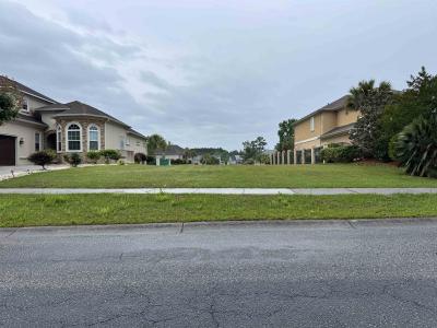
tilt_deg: -0.2
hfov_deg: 71.6
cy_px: 164
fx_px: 303
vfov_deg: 56.8
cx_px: 218
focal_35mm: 24
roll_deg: +0.5
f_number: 1.78
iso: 80
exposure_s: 1/1923
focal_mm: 6.76
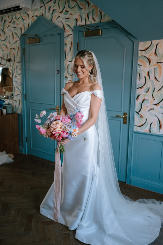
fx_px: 238
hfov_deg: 37.8
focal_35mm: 35
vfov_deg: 54.5
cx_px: 82
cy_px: 122
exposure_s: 1/200
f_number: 2.5
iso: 500
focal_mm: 35
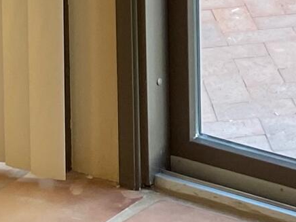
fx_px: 1531
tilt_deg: -6.8
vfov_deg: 7.6
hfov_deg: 10.8
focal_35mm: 179
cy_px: -346
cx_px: 396
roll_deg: -1.0
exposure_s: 1/120
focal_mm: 4.25
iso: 80
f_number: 1.8
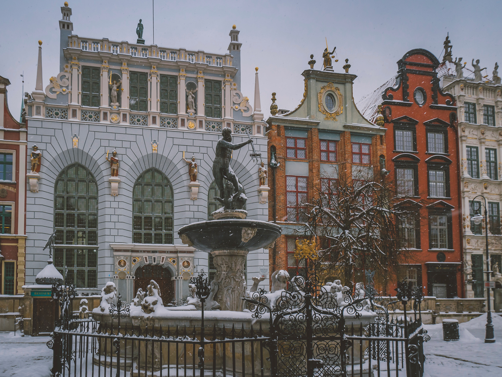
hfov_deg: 71.6
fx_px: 348
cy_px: 188
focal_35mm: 24
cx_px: 251
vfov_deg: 56.9
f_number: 6.3
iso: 200
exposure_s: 1/250
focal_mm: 12
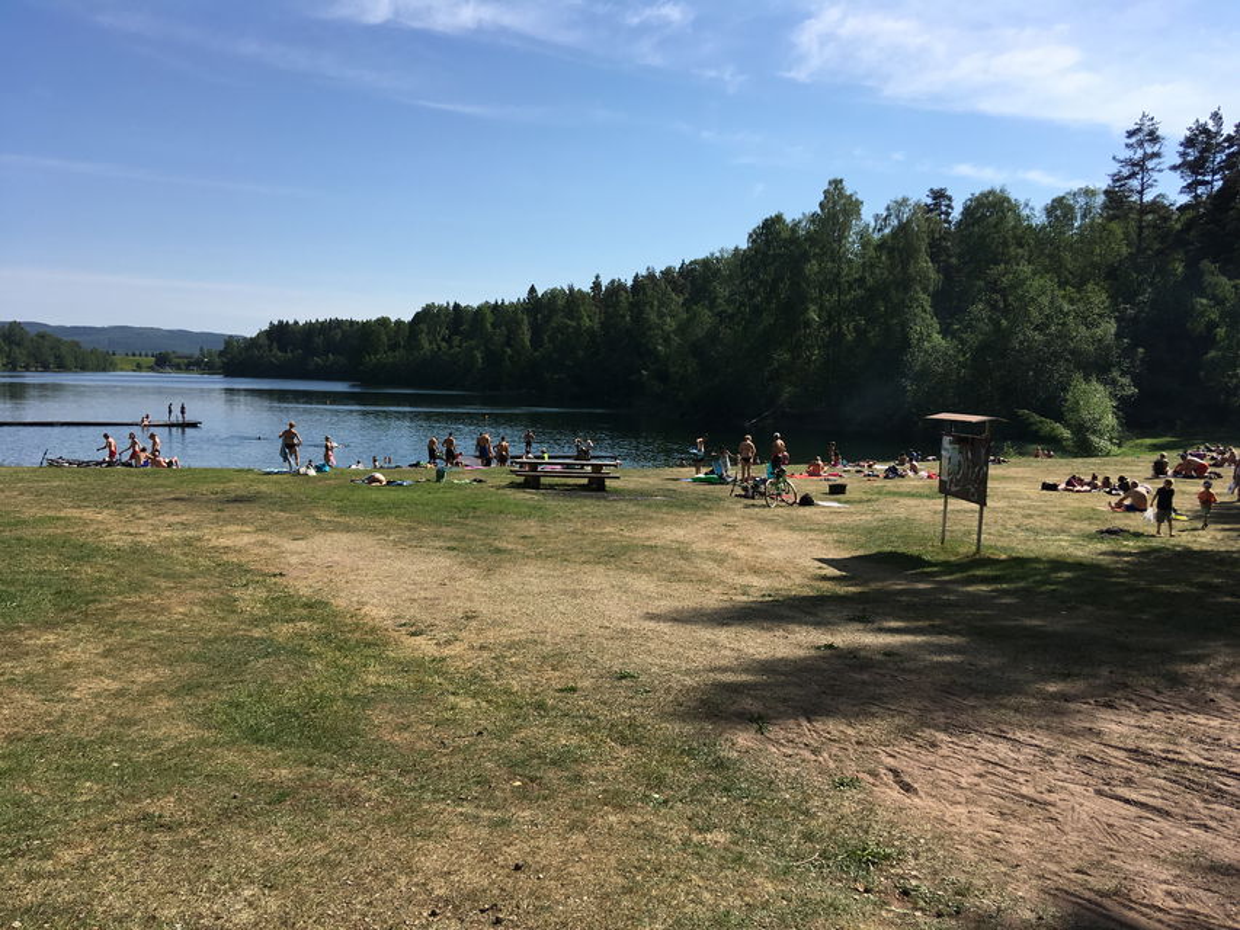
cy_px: 465
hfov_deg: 61.7
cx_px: 620
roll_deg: +0.1
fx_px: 1039
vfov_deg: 48.2
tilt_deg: -5.8
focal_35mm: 29
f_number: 2.2
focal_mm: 4.15
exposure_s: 1/2137
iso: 25
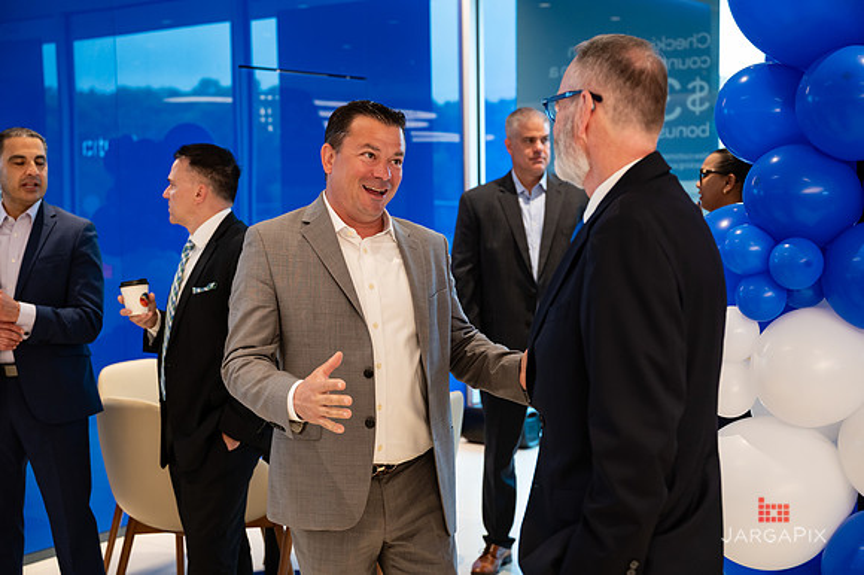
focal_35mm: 51
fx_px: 1235
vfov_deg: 26.2
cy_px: 288
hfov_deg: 38.6
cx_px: 432
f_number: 3.5
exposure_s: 1/200
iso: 1250
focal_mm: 51
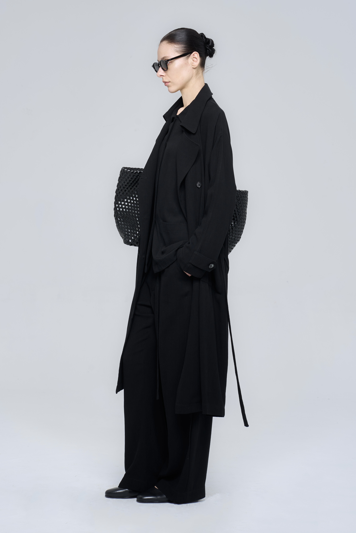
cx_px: 178
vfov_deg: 23.9
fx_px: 1261
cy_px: 266
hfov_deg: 16.1
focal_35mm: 85
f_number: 8
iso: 200
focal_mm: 85
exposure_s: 1/125
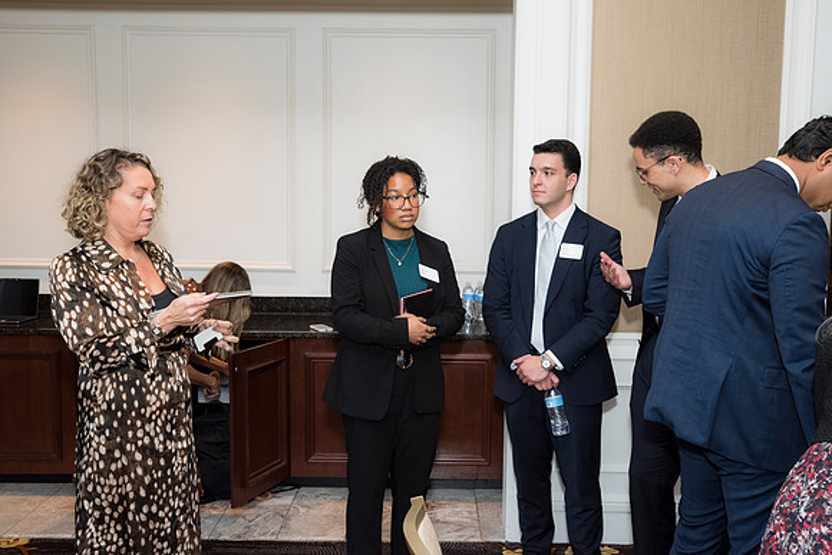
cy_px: 278
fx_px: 971
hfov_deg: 46.4
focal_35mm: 42
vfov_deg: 31.9
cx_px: 416
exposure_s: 1/125
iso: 800
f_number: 5.6
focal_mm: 42
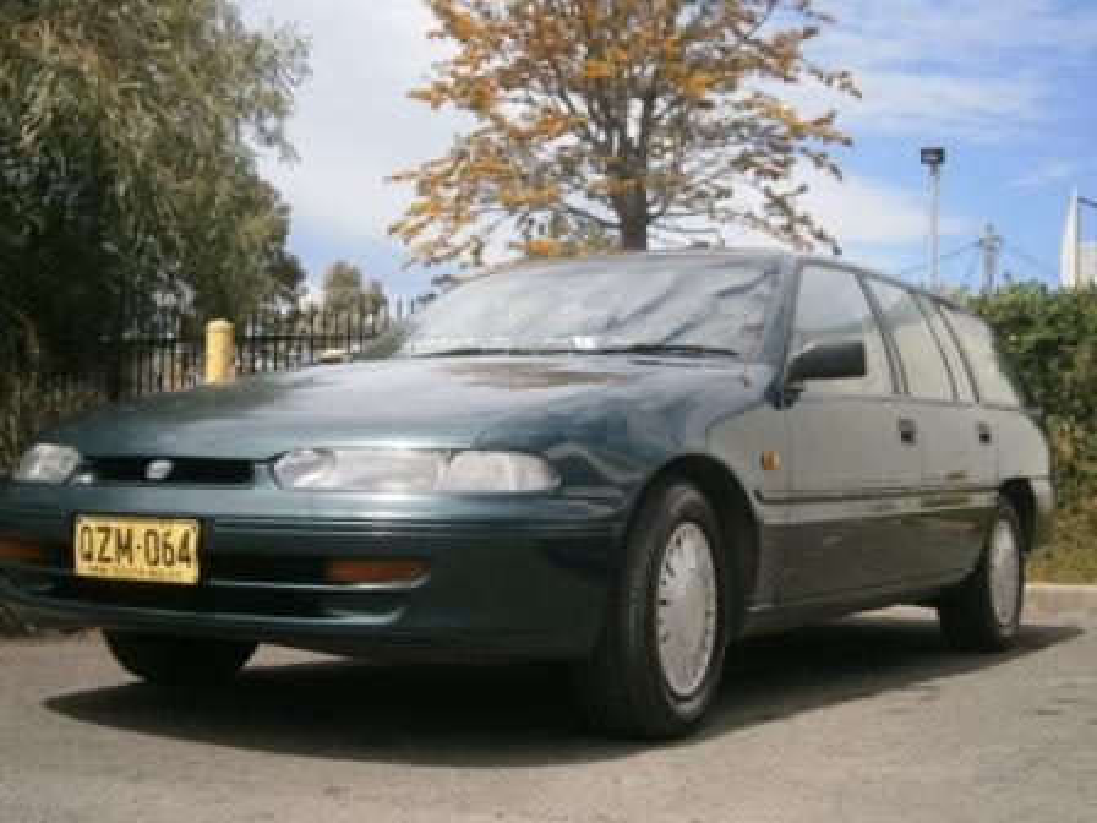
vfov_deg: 30.9
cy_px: 412
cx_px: 548
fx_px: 1489
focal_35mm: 47
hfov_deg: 40.4
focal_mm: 8.3
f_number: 3.4
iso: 80
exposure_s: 1/1000
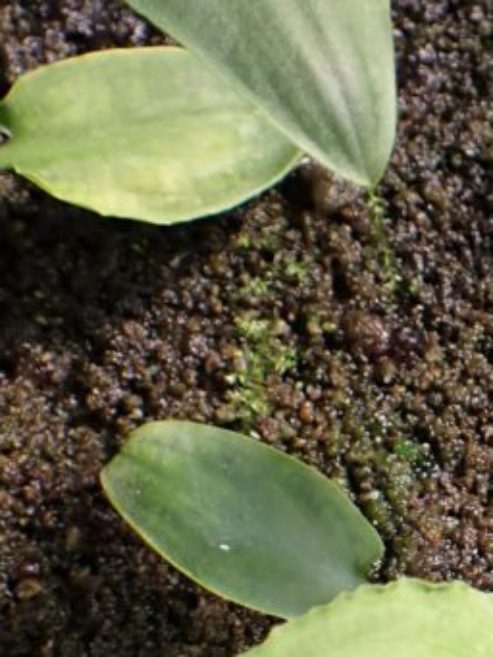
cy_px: 355
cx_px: 605
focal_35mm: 96
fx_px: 1822
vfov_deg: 20.4
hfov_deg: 14.9
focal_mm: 5.79
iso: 100
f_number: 2.4
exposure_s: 1/160
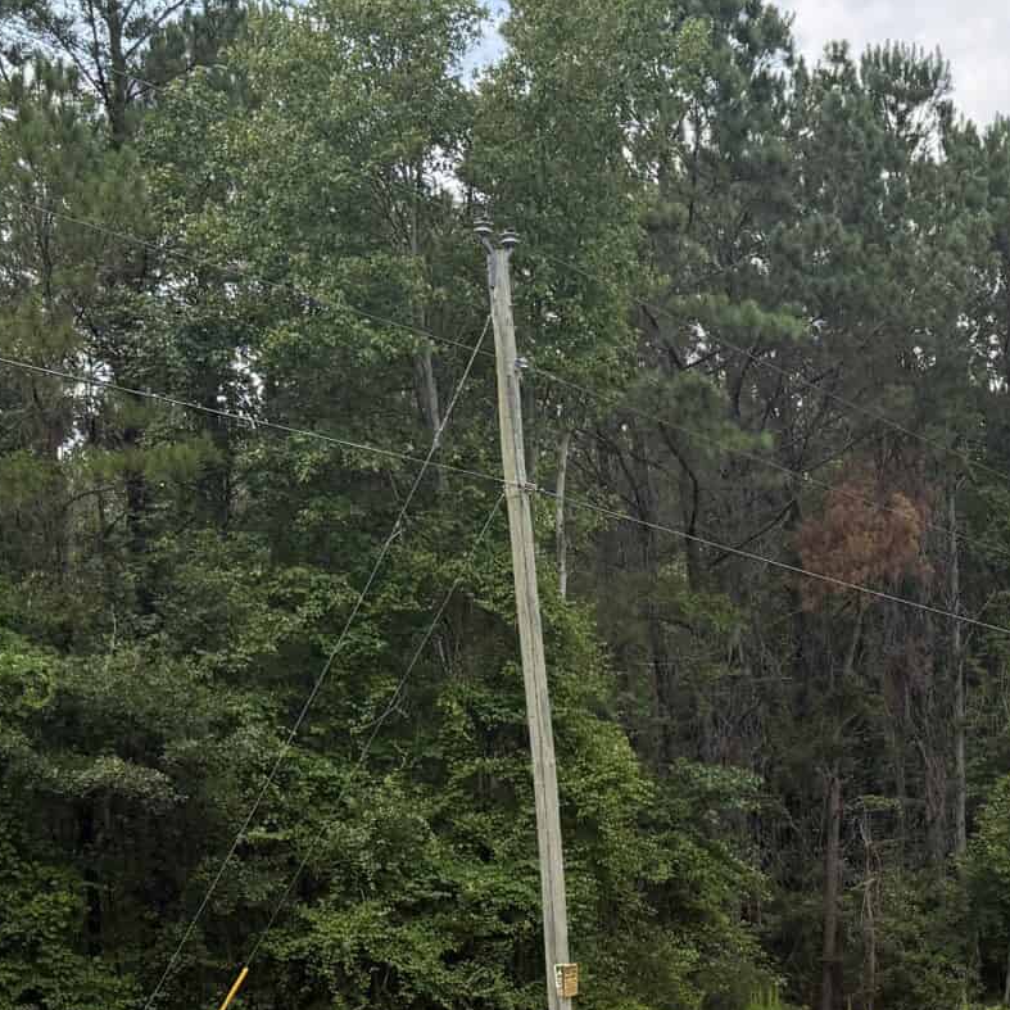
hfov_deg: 24.3
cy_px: 942
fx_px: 2278
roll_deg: +2.0
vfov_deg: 24.2
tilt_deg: -0.9
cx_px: 905
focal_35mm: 69
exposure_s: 1/1314
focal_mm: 6.76
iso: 100
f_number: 1.78
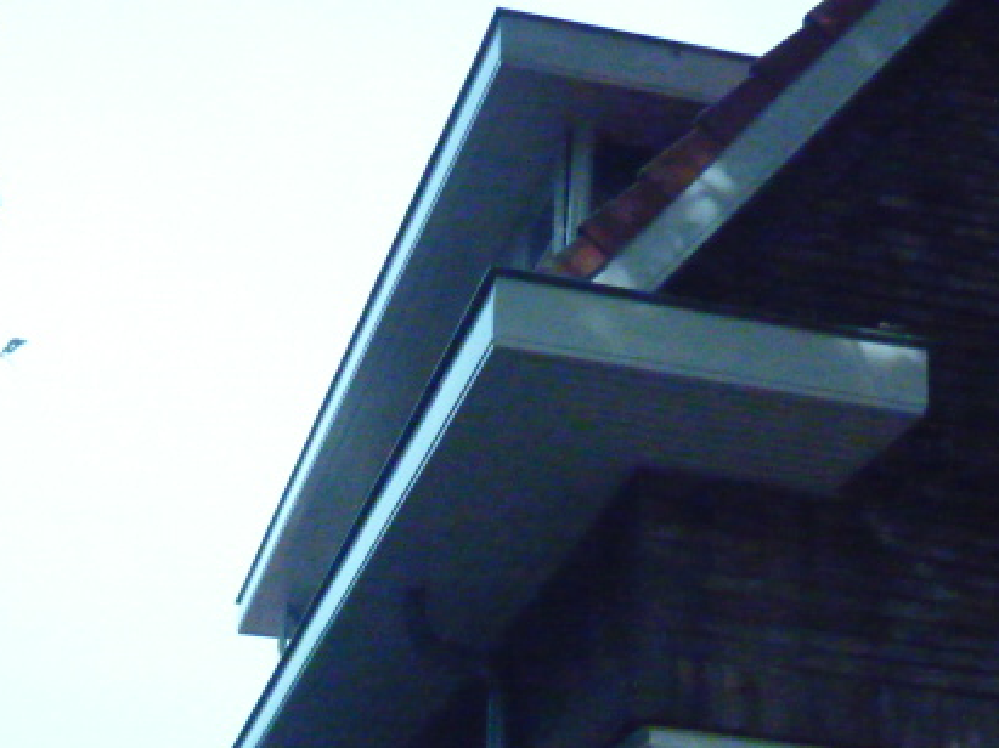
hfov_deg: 28.9
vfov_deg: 21.7
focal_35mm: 67
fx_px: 1933
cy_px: 563
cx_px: 411
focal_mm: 5.5
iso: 1600
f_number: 8
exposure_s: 1/1300
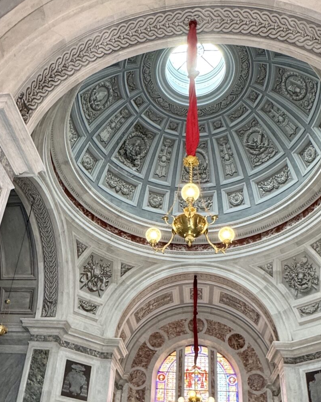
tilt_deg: +30.9
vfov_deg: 50.4
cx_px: 143
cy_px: 274
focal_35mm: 35
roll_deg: -4.8
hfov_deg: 42.2
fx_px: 416
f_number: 2.2
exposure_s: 1/50
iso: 250
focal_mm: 2.22
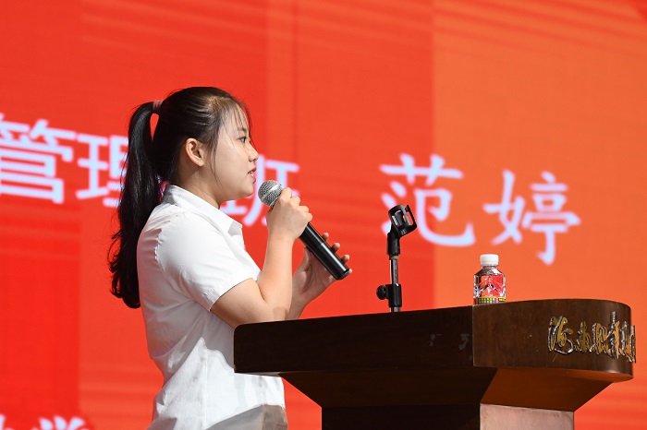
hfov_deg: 11.4
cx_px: 324
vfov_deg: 7.6
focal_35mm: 180
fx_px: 3233
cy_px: 215
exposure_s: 1/160
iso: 2200
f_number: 5
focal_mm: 120
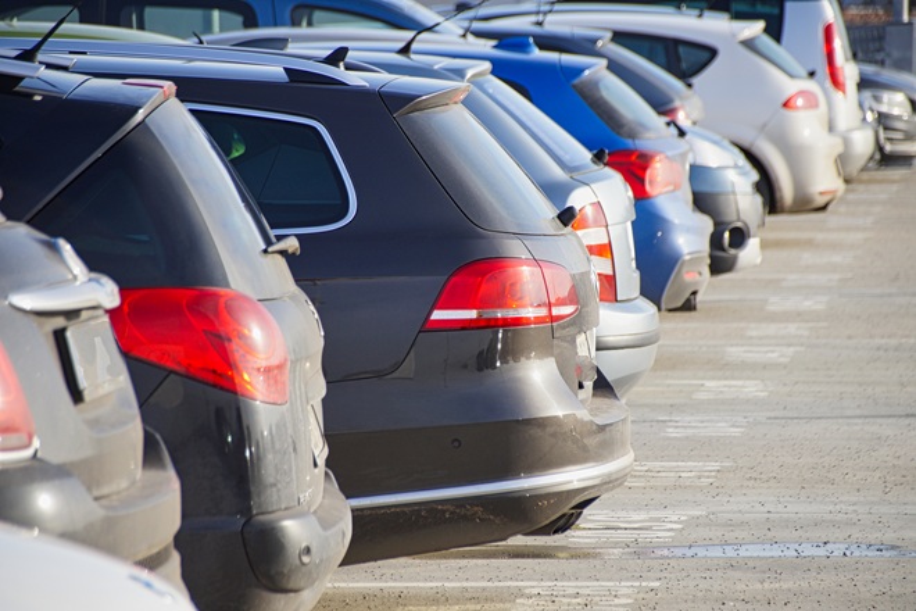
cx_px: 458
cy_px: 306
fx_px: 5725
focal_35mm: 225
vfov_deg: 6.1
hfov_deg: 9.1
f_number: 6.3
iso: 160
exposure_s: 1/250
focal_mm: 150
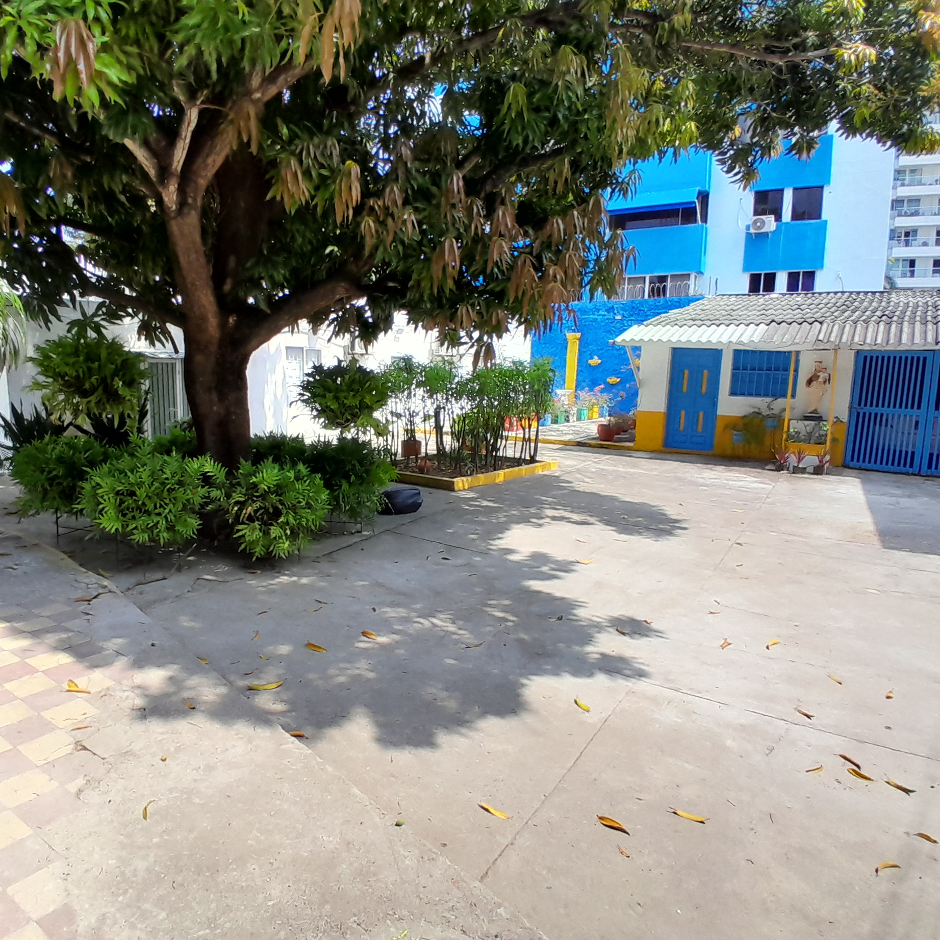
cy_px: 463
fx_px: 645
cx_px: 388
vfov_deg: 72.1
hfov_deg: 71.6
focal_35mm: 21
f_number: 2.2
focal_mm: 1.46
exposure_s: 1/1078
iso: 40
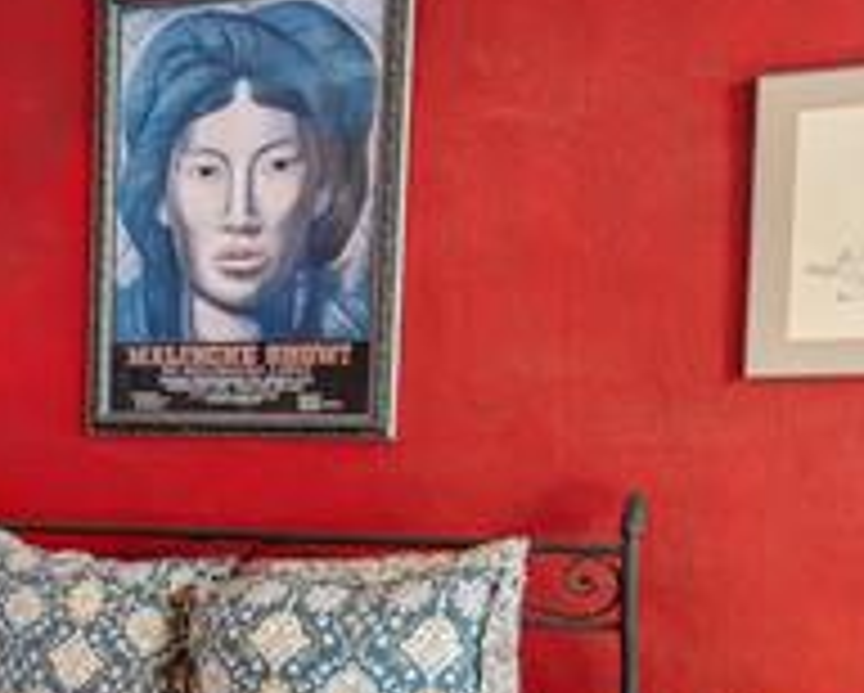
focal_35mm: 70
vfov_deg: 21.4
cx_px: -243
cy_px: 639
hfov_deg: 24.0
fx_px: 1792
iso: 500
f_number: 4
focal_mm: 14
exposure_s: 1/30
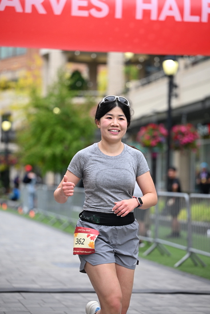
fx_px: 918
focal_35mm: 105
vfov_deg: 19.5
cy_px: 157
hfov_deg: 13.0
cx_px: 105
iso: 640
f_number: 2.8
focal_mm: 105
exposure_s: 1/2000
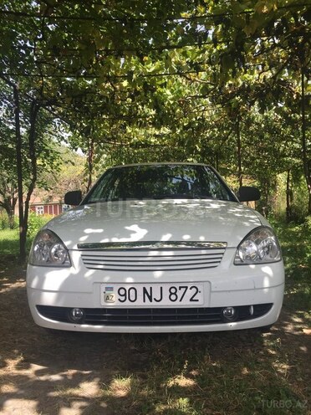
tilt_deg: +3.6
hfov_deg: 48.2
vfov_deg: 61.7
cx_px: 156
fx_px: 347
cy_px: 208
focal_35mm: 29
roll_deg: +2.5
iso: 32
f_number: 2.2
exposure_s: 1/465
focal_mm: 4.15
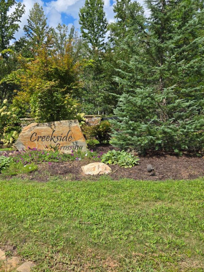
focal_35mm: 31
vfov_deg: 58.3
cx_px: 67
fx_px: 243
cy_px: 136
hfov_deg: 44.7
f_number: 1.8
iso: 40
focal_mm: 5.4
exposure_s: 1/2921
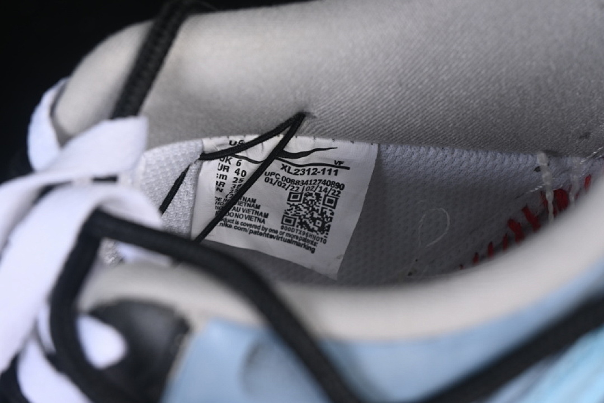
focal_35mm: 75
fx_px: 1258
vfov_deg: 18.2
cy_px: 202
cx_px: 302
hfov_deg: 27.0
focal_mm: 50
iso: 160
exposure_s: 1/60
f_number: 6.3
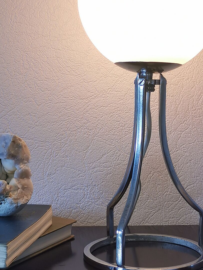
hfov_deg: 20.4
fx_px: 563
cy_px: 101
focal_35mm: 72
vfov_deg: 26.9
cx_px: 119
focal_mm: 5.58
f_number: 1.8
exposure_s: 1/100
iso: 80
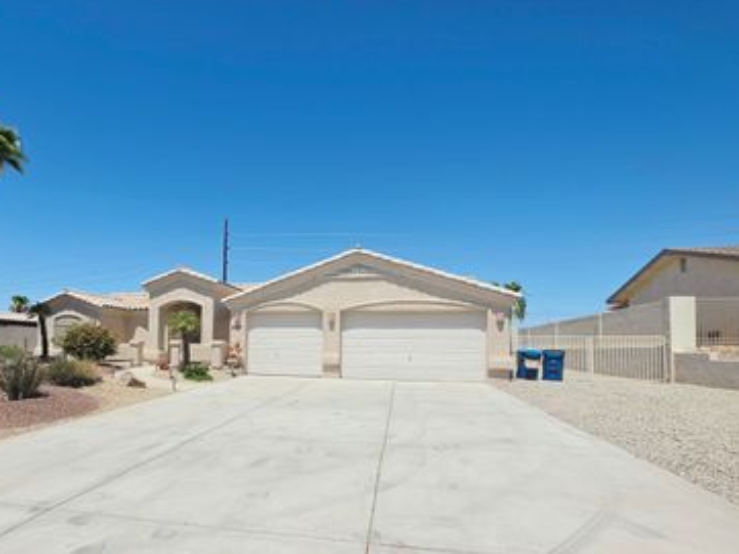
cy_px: 336
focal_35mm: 18
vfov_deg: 70.8
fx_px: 384
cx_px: 287
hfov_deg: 86.4
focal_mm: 2.2
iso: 32
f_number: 1.9
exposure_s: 1/3018
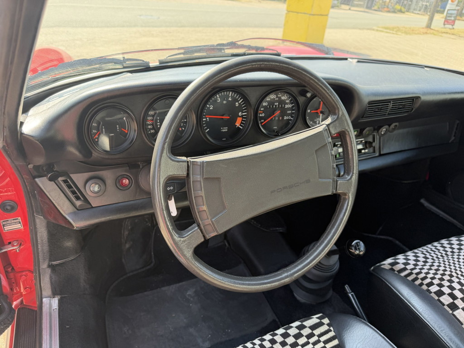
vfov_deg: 56.8
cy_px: 174
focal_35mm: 24
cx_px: 232
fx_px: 322
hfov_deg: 71.6
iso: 80
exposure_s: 1/240
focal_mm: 6.76
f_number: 1.78
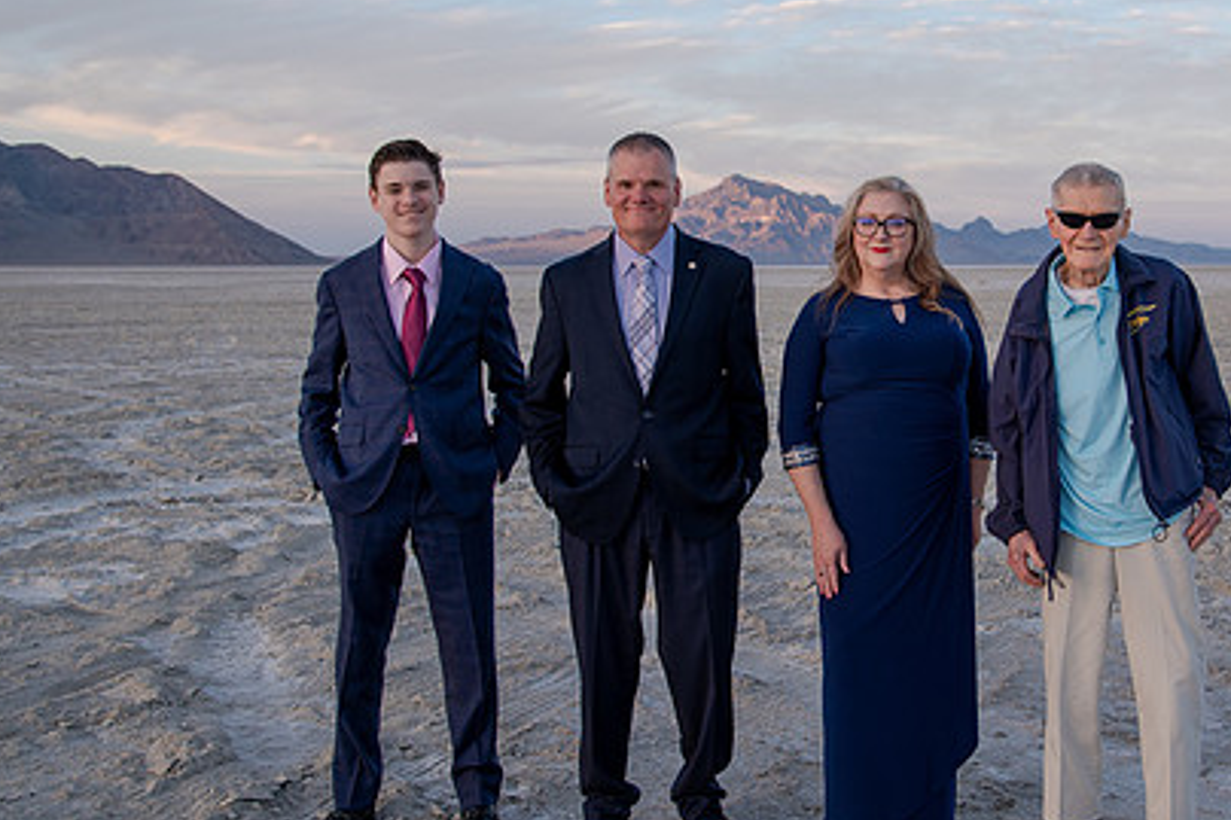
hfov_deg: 38.4
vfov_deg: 26.4
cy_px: 357
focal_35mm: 51
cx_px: 831
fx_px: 1743
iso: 200
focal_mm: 32
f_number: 5
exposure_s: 1/125
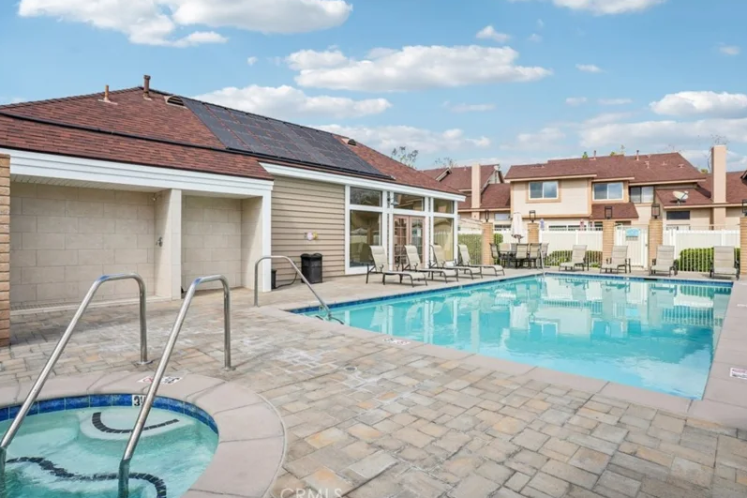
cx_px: 375
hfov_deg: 86.9
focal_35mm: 19
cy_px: 244
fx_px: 394
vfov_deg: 64.5
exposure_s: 1/200
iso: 50
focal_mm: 18
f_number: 8
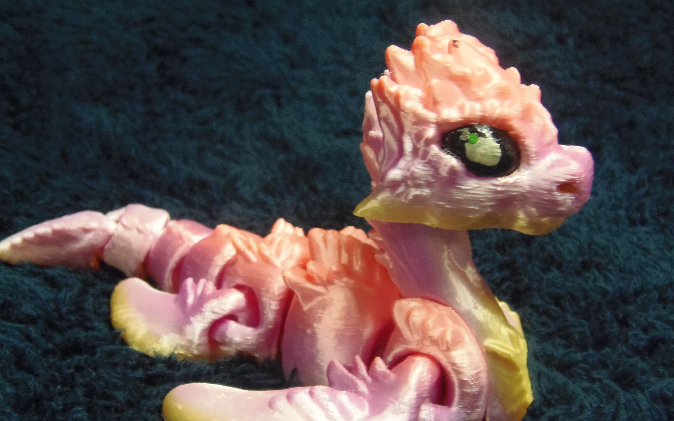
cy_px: 250
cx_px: 319
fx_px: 1029
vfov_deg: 23.1
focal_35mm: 56
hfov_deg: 36.3
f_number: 3.8
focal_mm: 9.1
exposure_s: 1/15
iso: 400
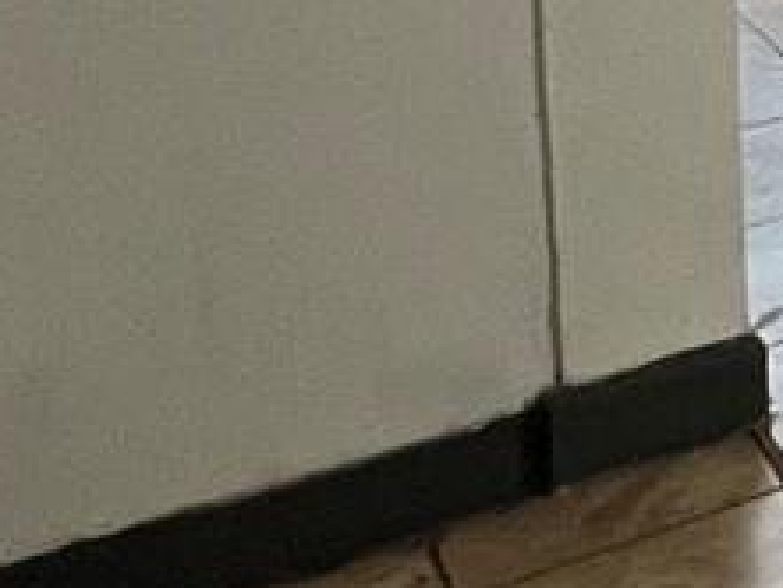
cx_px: 2338
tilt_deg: -3.6
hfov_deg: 11.5
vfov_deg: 13.2
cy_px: -652
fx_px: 2127
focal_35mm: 94
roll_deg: +0.8
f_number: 1.8
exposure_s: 1/60
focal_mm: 1.57
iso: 500
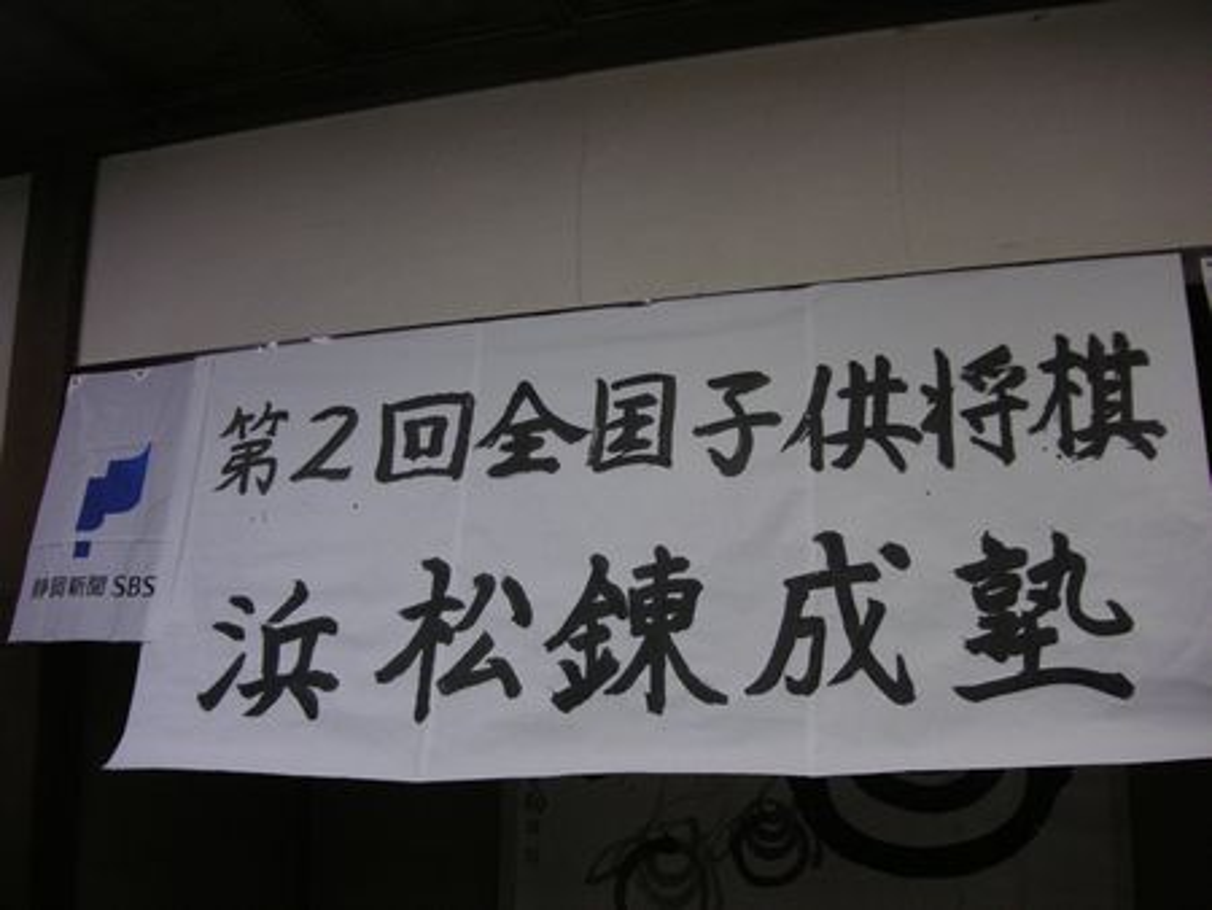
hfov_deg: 50.1
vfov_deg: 38.7
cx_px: 606
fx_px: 1296
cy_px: 455
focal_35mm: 37
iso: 100
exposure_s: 1/30
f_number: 2.8
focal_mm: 6.1
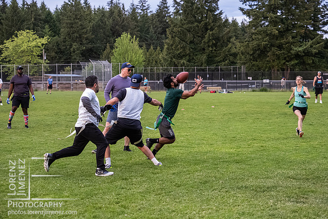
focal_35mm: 84
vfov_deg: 16.2
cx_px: 164
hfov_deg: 24.1
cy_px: 110
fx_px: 769
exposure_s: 1/1250
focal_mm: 40
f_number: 2.8
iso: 4000
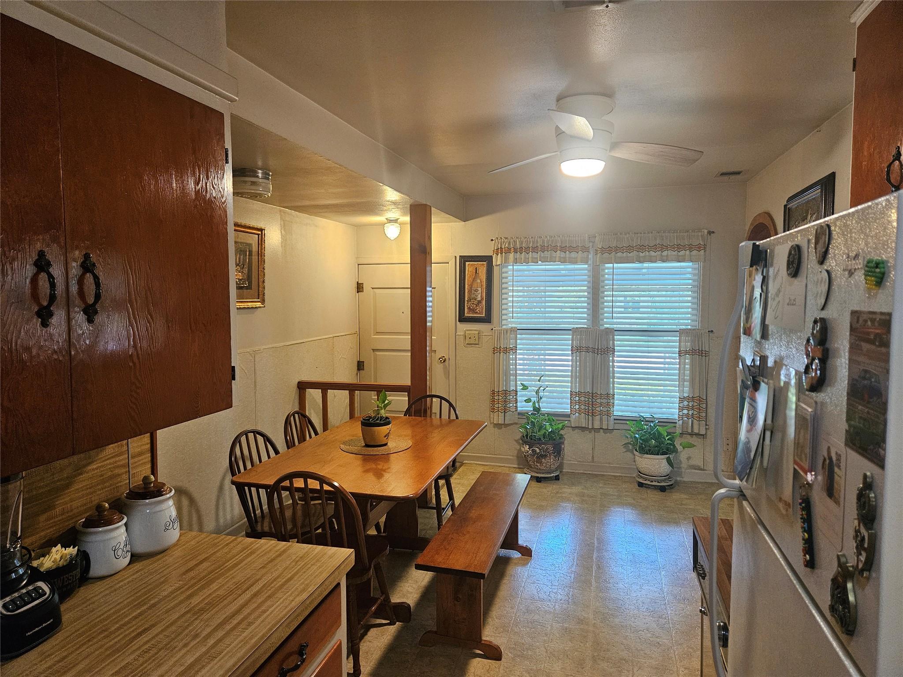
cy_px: 338
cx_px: 452
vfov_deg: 58.9
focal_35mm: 23
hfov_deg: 73.9
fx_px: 600
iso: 640
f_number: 1.8
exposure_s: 1/120
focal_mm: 5.4
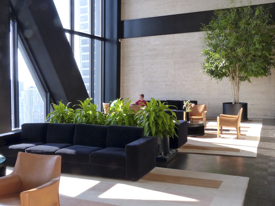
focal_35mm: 38
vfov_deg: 37.7
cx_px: 138
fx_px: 302
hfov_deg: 49.0
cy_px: 103
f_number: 8
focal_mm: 6.8
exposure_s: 1/10
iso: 400
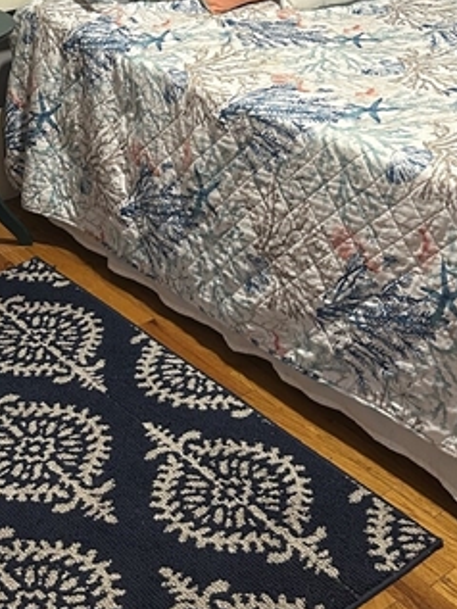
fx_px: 1108
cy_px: 38
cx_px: 213
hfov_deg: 23.3
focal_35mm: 63
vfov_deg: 29.2
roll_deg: +1.4
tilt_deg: -19.0
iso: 200
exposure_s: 1/60
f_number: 1.5
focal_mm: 5.7
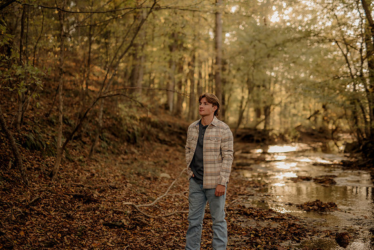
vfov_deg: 27.0
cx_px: 187
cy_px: 125
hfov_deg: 39.6
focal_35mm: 50
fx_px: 520
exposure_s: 1/320
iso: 200
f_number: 1.4
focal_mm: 50
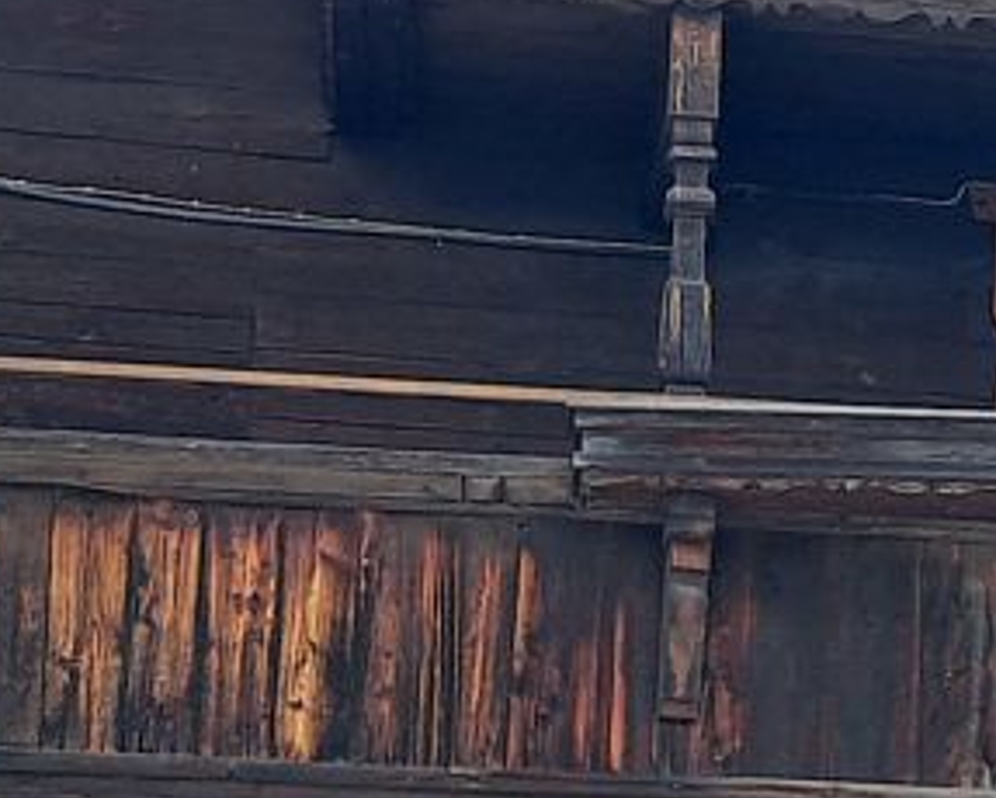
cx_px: 1006
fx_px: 4926
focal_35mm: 167
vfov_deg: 9.1
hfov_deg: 11.4
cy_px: 1030
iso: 50
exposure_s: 1/261
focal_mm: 5.23
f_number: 1.8
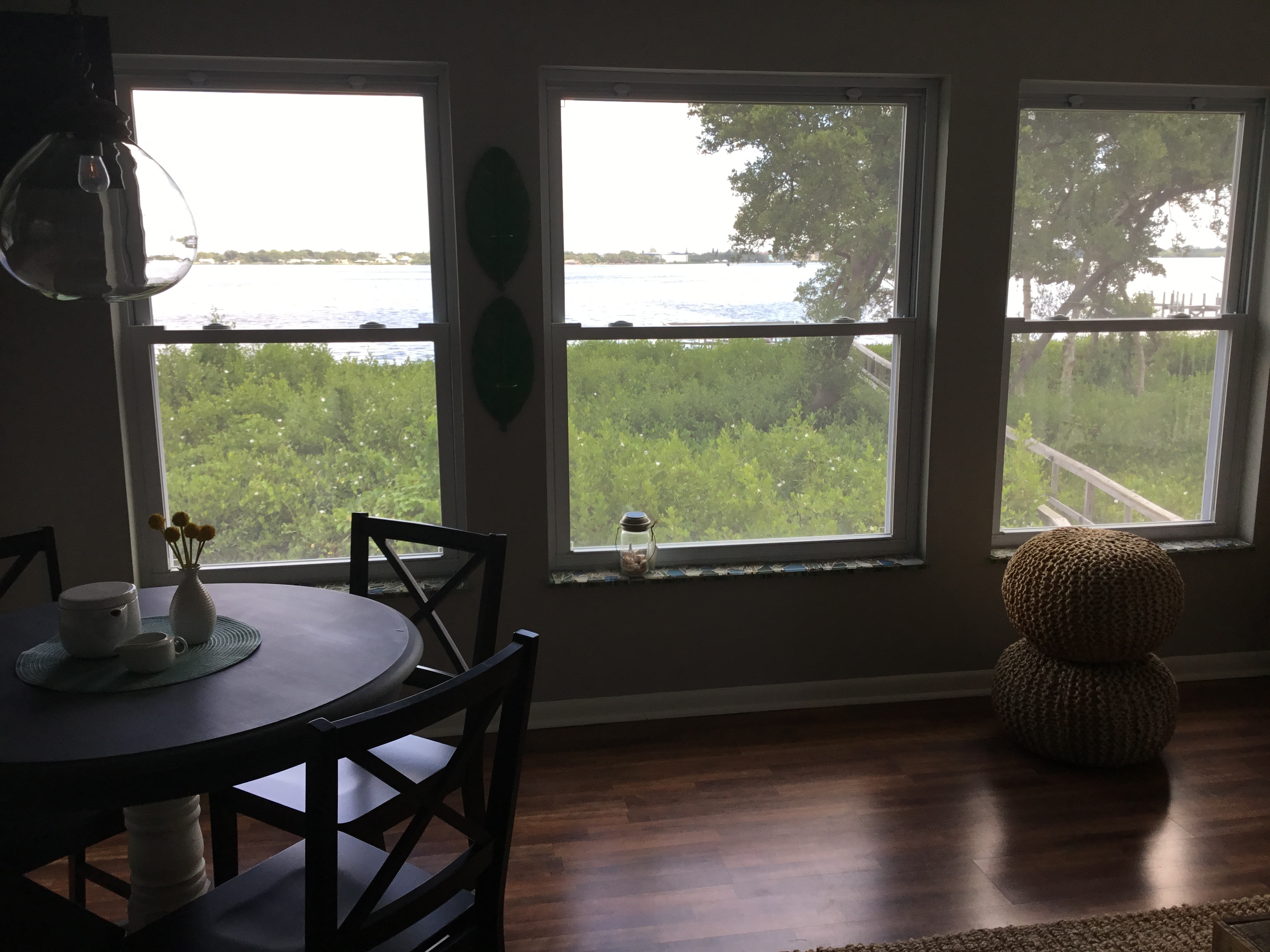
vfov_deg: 45.4
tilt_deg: -11.0
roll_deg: +0.0
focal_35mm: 31
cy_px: 476
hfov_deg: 58.4
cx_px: 635
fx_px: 1137
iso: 25
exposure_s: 1/125
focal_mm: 3.3
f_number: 2.4
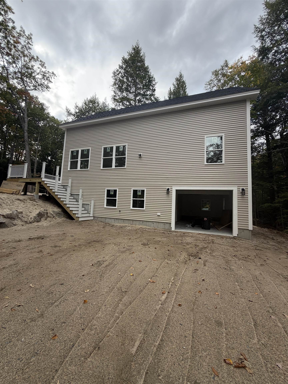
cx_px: 144
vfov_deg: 102.1
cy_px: 192
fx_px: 155
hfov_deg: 85.7
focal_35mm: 14
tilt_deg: +4.6
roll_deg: -0.3
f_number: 2.2
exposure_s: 1/502
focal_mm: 2.22
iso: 50
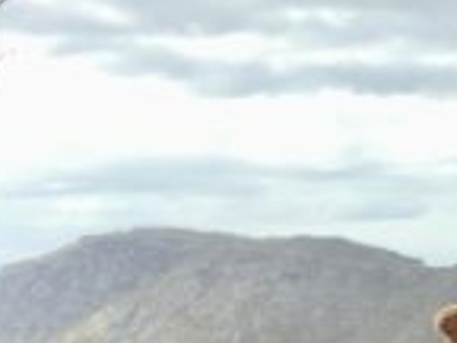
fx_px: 1795
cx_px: 622
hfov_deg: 13.9
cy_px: 395
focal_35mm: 136
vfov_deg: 10.7
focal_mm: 2.87
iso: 16
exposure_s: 1/235
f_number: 2.2
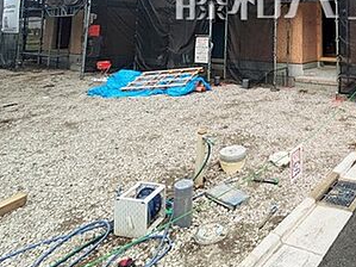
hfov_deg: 55.4
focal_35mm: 29
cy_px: -3
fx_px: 298
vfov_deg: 41.6
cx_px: 305
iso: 50
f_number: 2.2
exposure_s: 1/943
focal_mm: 1.83
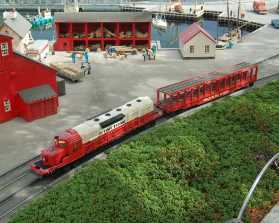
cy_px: 110
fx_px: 396
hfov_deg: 38.8
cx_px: 141
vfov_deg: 31.5
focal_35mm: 48
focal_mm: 28
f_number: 5.6
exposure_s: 1/125
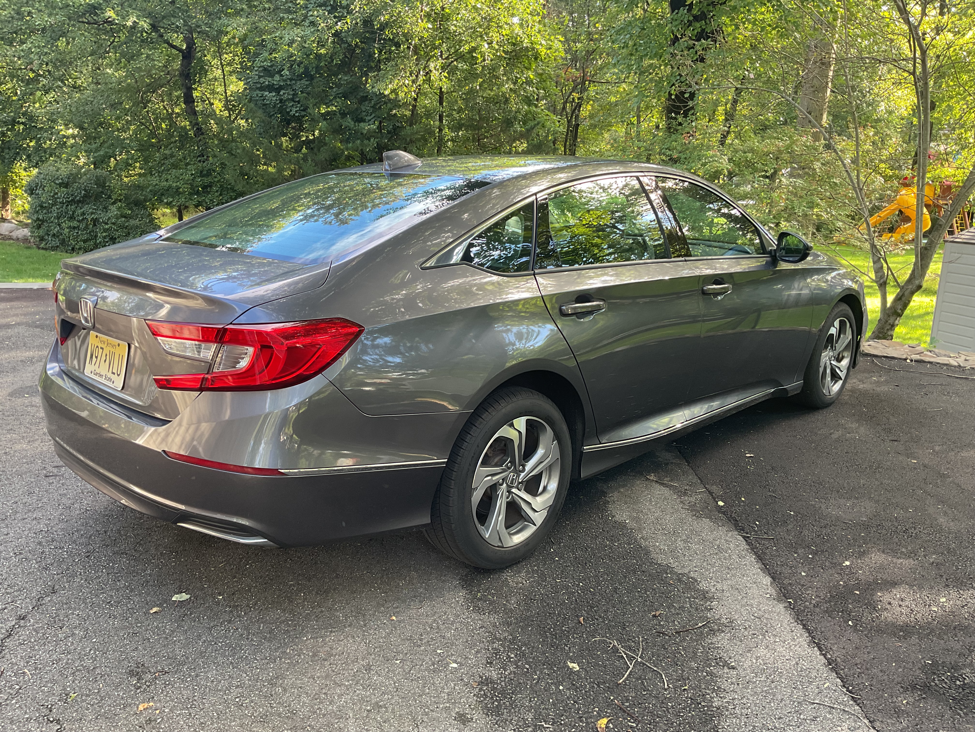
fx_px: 817
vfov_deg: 48.2
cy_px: 366
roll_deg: +0.2
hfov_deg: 61.7
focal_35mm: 29
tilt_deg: -15.9
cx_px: 488
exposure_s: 1/120
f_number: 1.8
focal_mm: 3
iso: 64
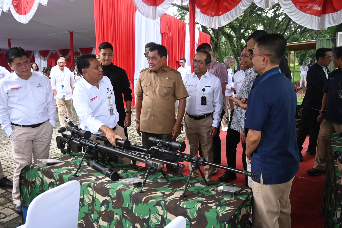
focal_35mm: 29
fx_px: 278
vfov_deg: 44.6
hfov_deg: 63.2
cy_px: 114
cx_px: 171
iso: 200
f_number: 4.5
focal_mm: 19.5
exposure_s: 1/80
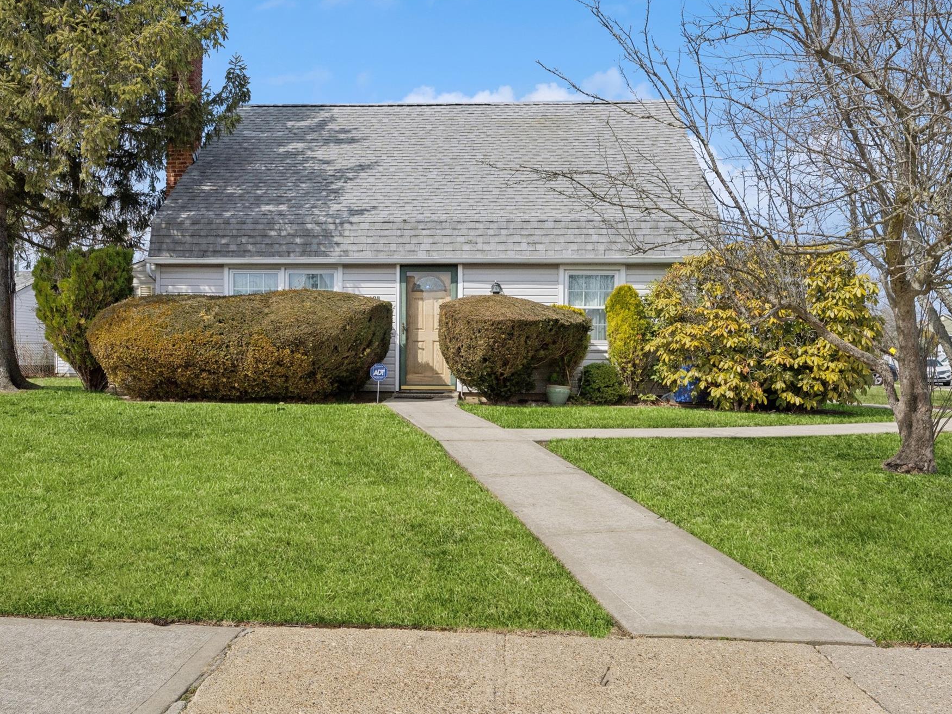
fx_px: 743
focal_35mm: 27
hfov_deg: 65.2
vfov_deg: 51.4
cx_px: 444
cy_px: 363
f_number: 8
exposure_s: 1/2000
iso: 200
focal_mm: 16
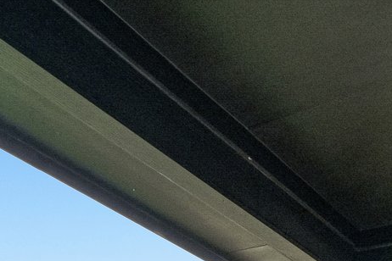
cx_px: 231
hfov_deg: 27.6
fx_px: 797
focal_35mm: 73
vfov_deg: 15.1
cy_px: 522
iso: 400
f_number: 8
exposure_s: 1/640
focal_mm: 16.5
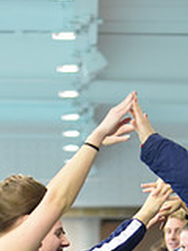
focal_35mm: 300
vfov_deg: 6.5
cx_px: 90
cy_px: 419
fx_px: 2172
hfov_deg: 5.0
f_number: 2.8
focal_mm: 86
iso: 3200
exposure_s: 1/320
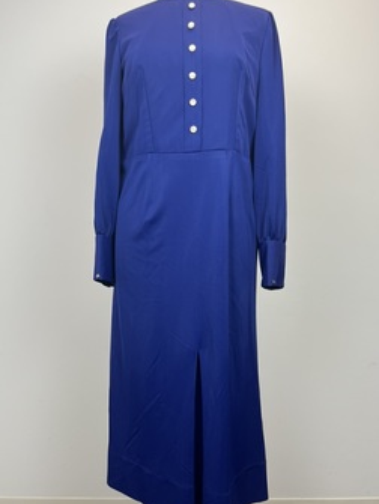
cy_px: 247
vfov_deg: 58.3
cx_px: 190
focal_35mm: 31
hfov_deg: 45.5
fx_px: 452
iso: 80
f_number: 1.6
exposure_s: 1/120
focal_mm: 5.1
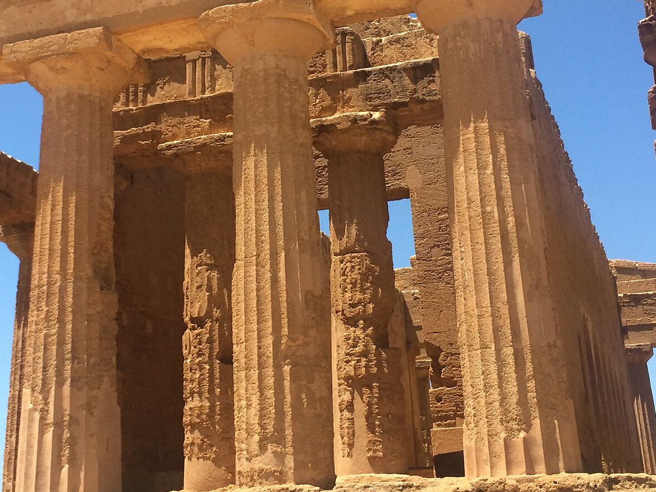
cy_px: 130
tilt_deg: +19.2
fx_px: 1118
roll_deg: +2.4
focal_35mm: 59
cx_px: 263
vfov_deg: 24.6
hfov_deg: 32.6
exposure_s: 1/1368
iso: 32
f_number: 2.2
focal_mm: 4.15
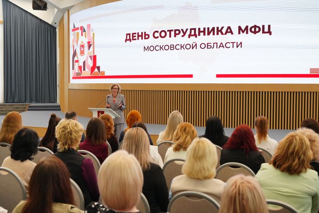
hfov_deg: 45.4
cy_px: 106
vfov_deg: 31.2
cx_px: 160
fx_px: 381
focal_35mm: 43
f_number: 6.3
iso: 2000
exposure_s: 1/200
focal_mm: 43
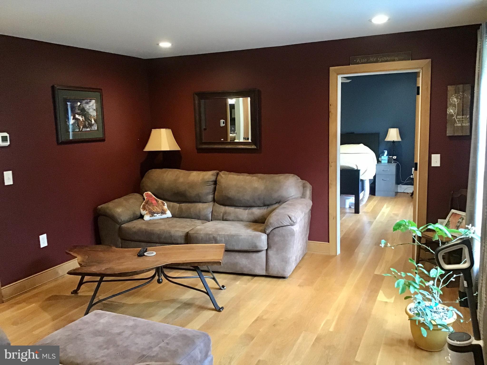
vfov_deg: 45.4
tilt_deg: -9.8
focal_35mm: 31
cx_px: 244
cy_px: 182
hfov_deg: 58.4
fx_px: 436
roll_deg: +2.8
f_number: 2.4
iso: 200
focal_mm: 3.3
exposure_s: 1/30
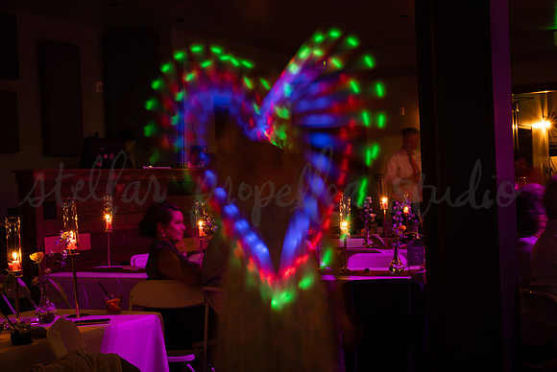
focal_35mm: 61
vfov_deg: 22.2
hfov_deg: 32.8
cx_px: 242
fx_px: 946
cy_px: 226
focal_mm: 50
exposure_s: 2.5
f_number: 16
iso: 400
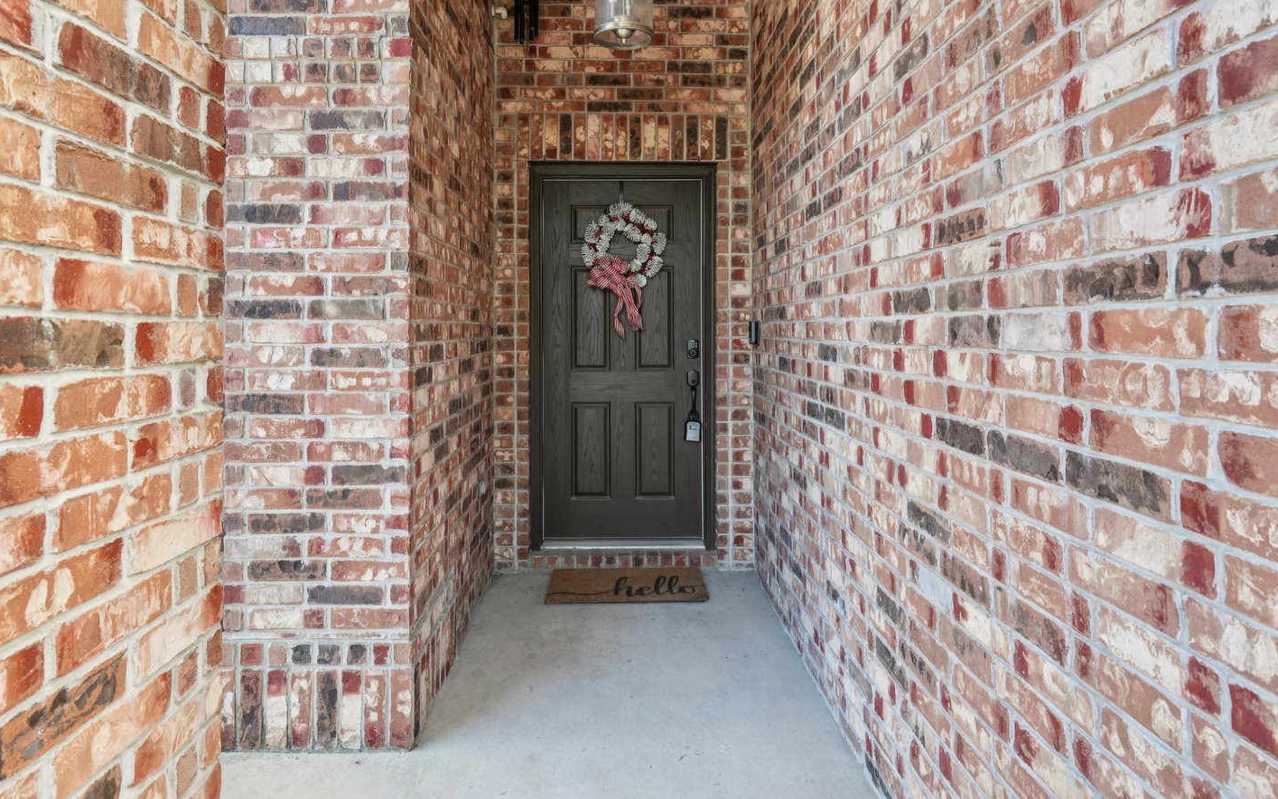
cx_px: 626
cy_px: 349
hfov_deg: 82.3
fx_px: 731
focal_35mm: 21
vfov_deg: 57.1
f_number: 8
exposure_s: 1/20
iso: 200
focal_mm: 18
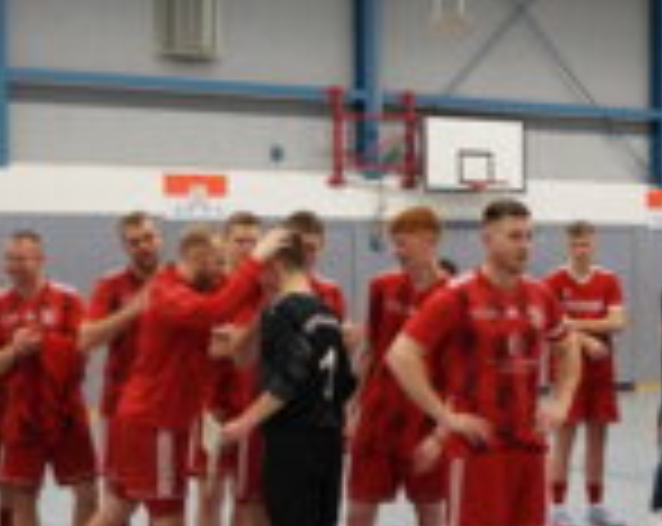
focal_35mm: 92
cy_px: 414
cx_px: 306
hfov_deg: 20.8
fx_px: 1799
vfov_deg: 16.6
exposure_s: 1/60
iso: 640
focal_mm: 24
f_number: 4
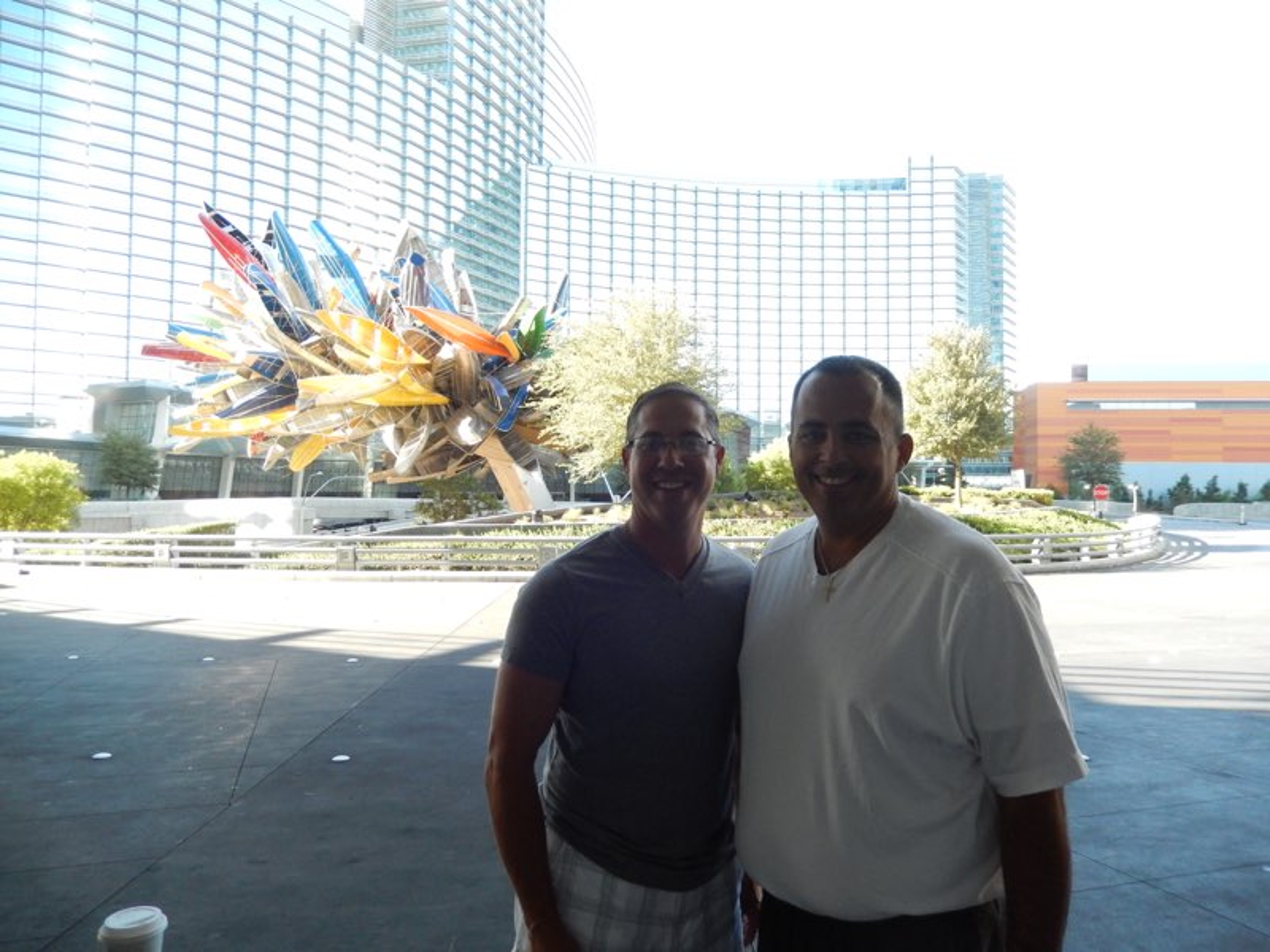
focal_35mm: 25
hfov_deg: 69.4
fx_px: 917
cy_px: 476
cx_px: 635
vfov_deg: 54.9
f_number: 3.4
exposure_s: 1/250
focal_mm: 4.5
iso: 400
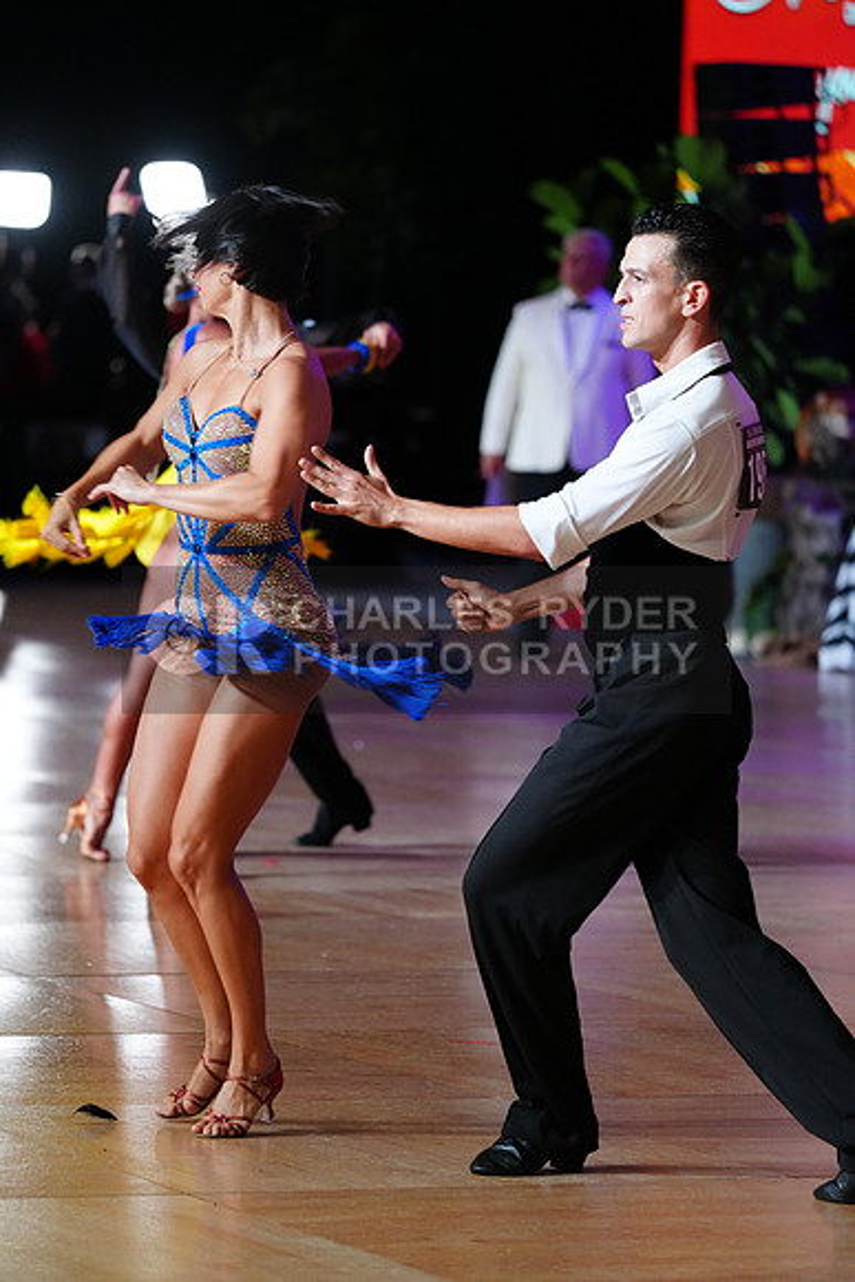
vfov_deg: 10.7
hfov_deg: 7.1
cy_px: 641
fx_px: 6871
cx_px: 428
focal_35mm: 193
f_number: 4
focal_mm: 193
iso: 3200
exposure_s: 1/320
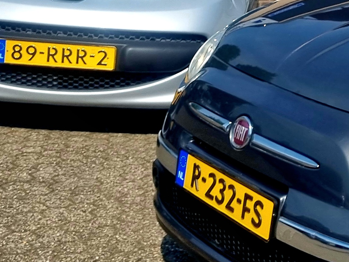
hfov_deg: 22.1
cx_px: 444
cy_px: 4
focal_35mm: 80
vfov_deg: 18.0
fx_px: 807
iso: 50
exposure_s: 1/5000
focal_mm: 5.4
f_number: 1.8
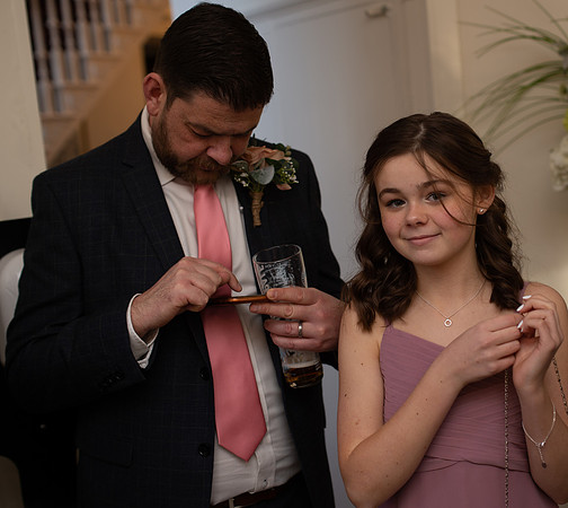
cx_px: 394
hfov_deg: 32.0
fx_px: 979
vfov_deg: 29.0
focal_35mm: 56
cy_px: 226
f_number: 2.5
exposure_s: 1/100
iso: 100
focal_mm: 35
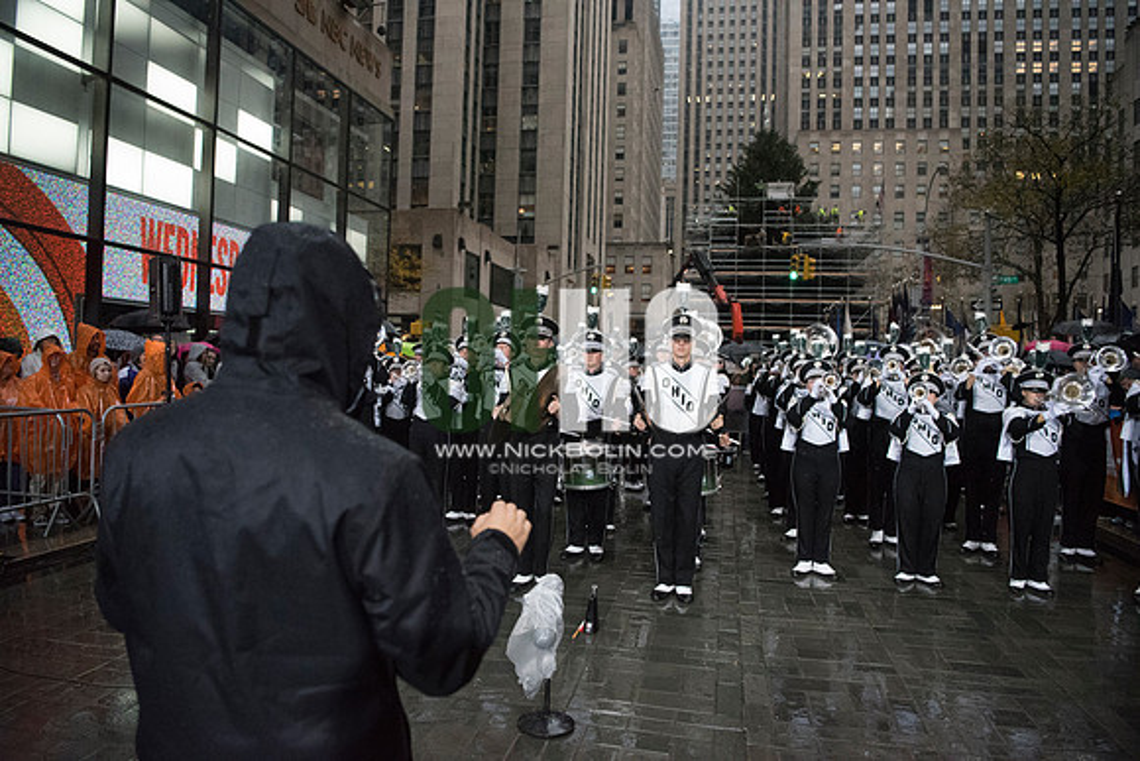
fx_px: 760
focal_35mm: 24
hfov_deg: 73.7
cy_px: 380
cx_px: 570
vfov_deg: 53.2
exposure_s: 1/4000
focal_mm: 24
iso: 10000
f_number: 2.8
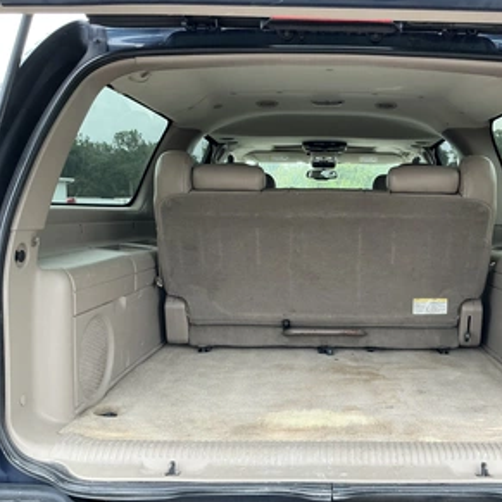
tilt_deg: -4.4
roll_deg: -0.1
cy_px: 257
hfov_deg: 47.7
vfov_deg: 48.4
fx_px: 558
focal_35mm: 34
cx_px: 331
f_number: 1.8
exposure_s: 1/122
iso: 25
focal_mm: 3
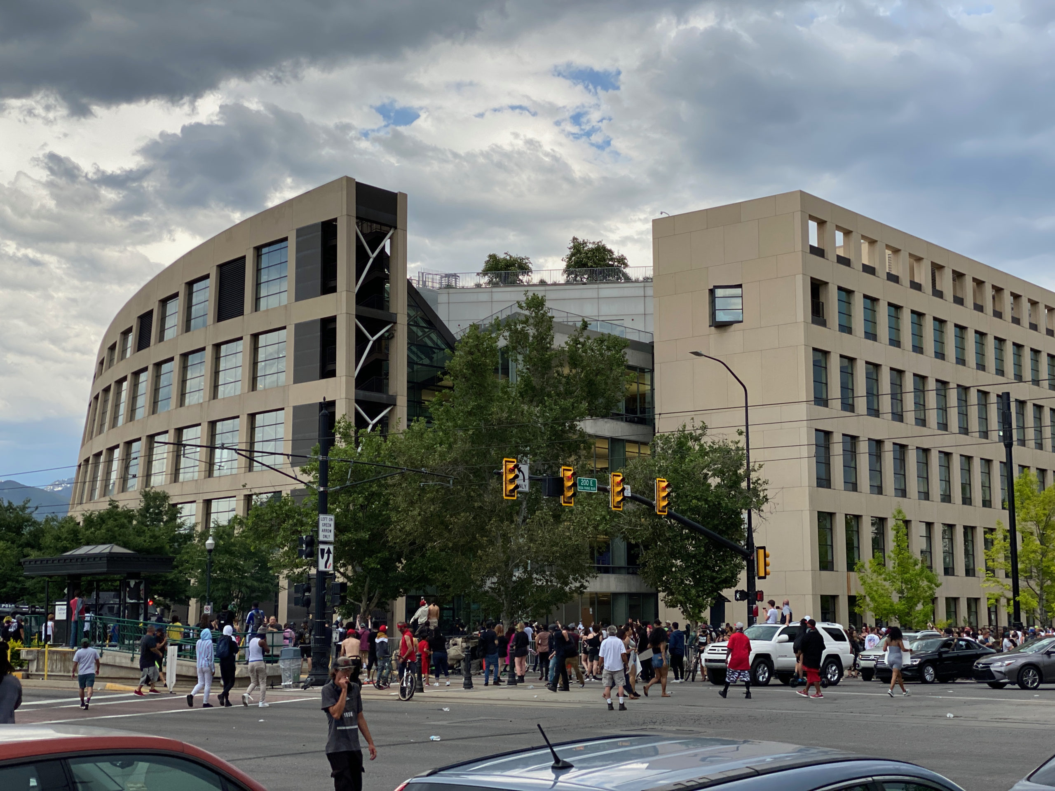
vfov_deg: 28.0
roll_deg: +1.4
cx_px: 528
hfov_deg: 36.8
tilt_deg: +7.1
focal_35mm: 52
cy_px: 396
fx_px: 1585
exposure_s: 1/959
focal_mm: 6
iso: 20
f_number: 2
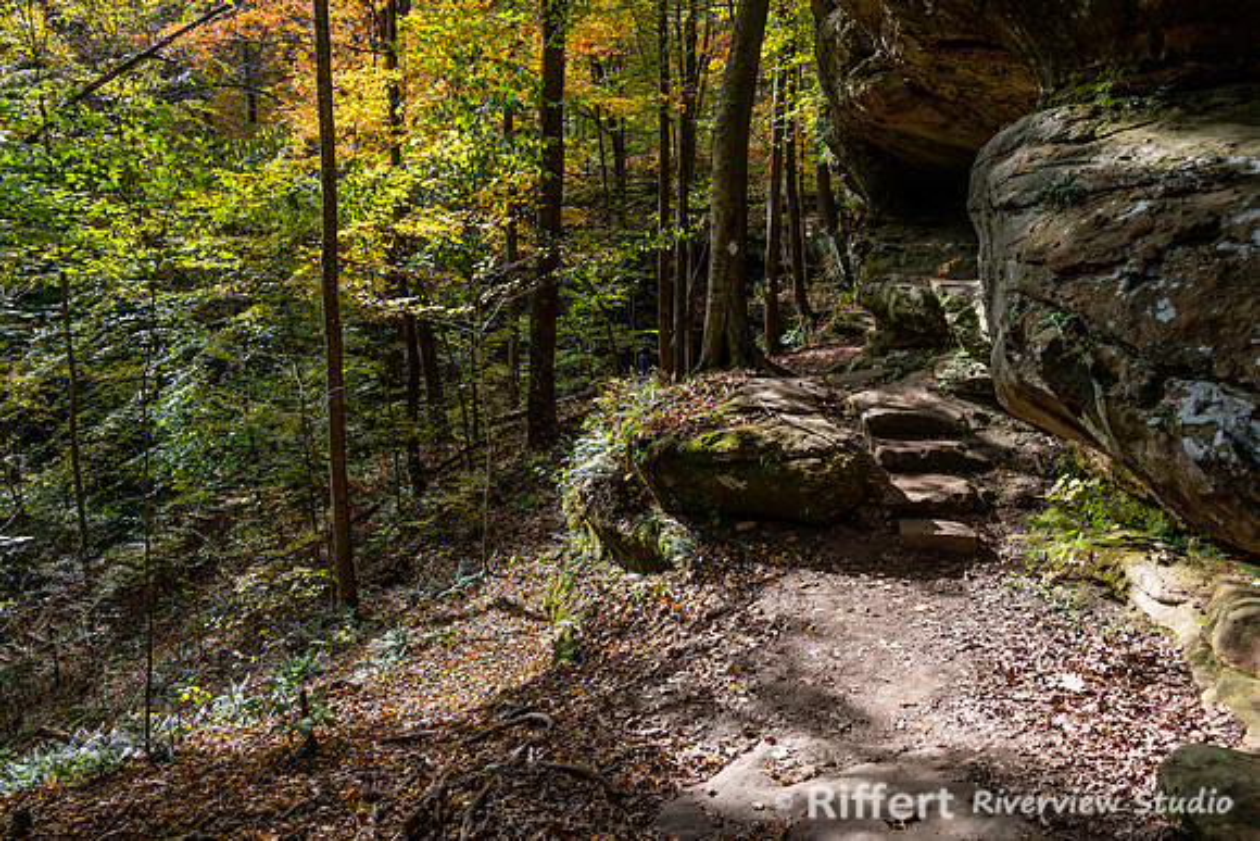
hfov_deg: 65.5
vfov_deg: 46.4
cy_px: 420
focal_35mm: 28
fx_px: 980
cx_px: 630
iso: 100
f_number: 6.3
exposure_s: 1/125
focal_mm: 28
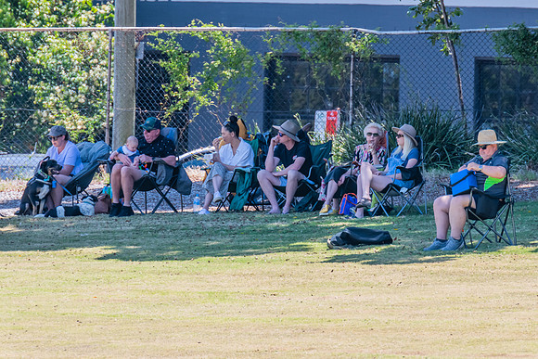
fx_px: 10718
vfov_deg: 1.9
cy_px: 163
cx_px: 289
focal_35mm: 717
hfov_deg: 2.9
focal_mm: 600
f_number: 8
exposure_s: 1/640
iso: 720
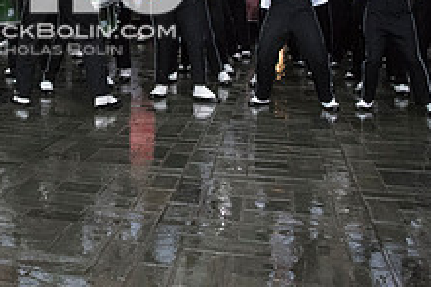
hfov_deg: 30.5
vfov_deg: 20.4
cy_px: -38
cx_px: 41
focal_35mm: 63
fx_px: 754
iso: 10000
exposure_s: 1/4000
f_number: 2.8
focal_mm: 24
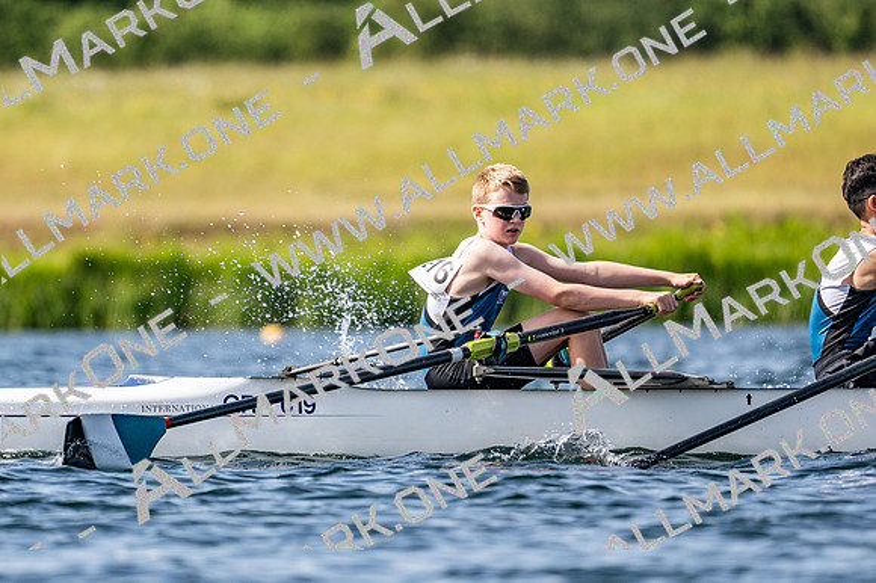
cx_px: 438
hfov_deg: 3.4
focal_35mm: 600
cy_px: 292
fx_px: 14591
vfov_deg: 2.3
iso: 220
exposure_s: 1/2500
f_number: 4.5
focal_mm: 400
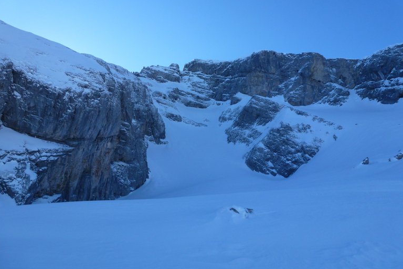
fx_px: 291
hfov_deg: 69.4
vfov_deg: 49.5
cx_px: 206
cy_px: 130
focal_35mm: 26
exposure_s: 1/640
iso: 100
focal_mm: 4.3
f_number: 4
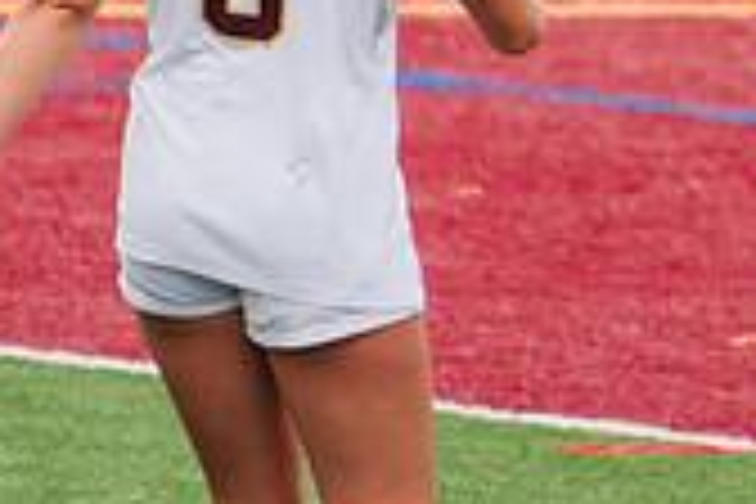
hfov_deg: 0.8
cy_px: -511
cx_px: 1487
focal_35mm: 2680
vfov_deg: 0.5
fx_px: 56276
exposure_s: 1/1600
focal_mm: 553
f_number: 6.3
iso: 640
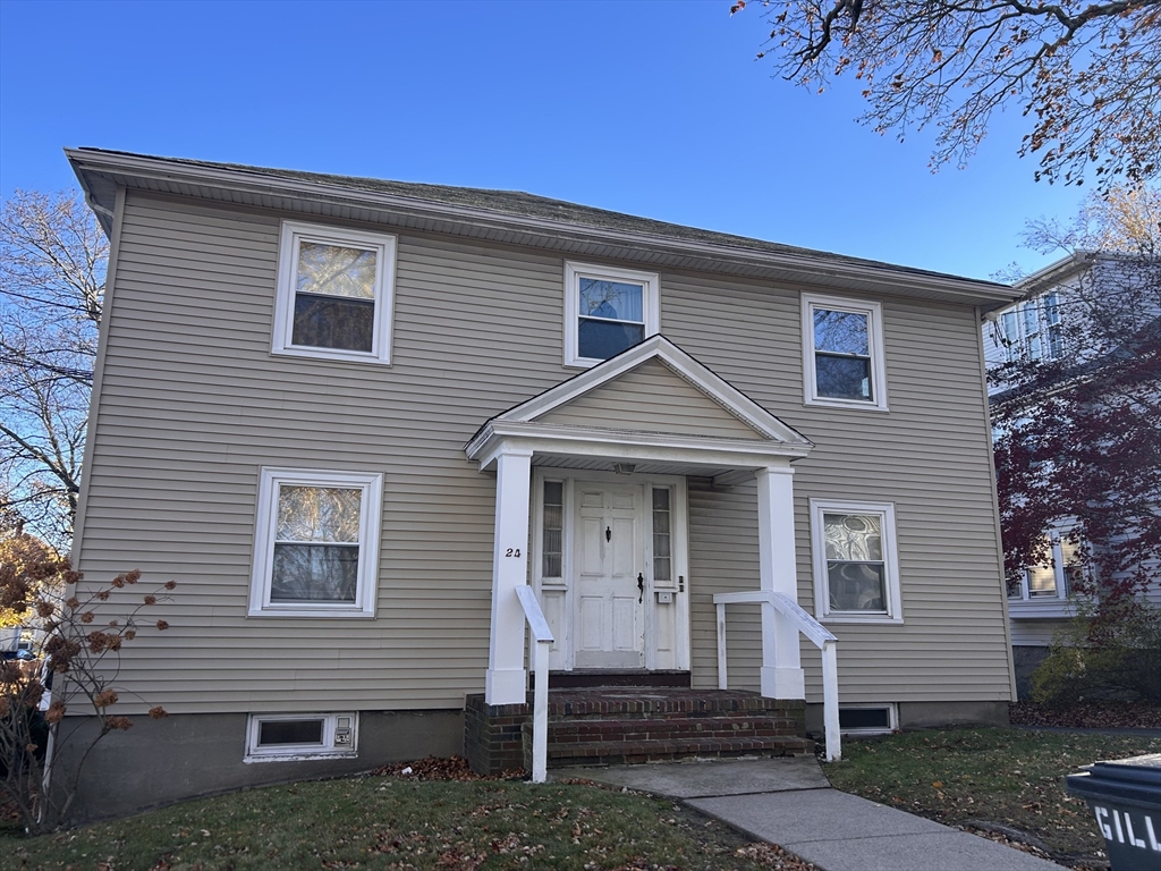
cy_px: 436
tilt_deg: +11.8
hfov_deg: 67.3
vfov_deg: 53.1
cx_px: 580
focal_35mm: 26
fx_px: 872
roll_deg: -0.1
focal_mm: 5.7
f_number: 1.5
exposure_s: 1/965
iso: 50
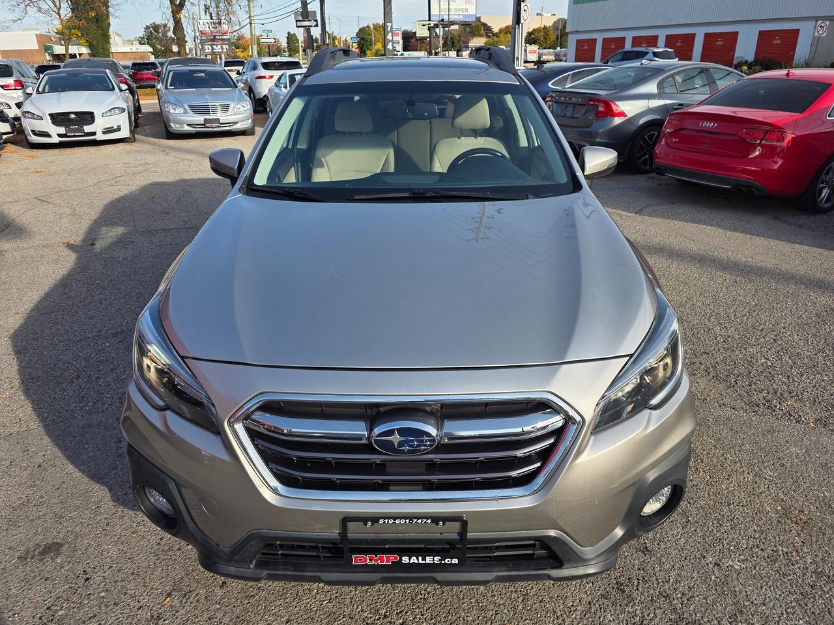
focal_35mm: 23
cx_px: 417
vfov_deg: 58.9
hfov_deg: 73.9
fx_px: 554
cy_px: 312
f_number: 1.7
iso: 80
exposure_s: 1/2470
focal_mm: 6.3
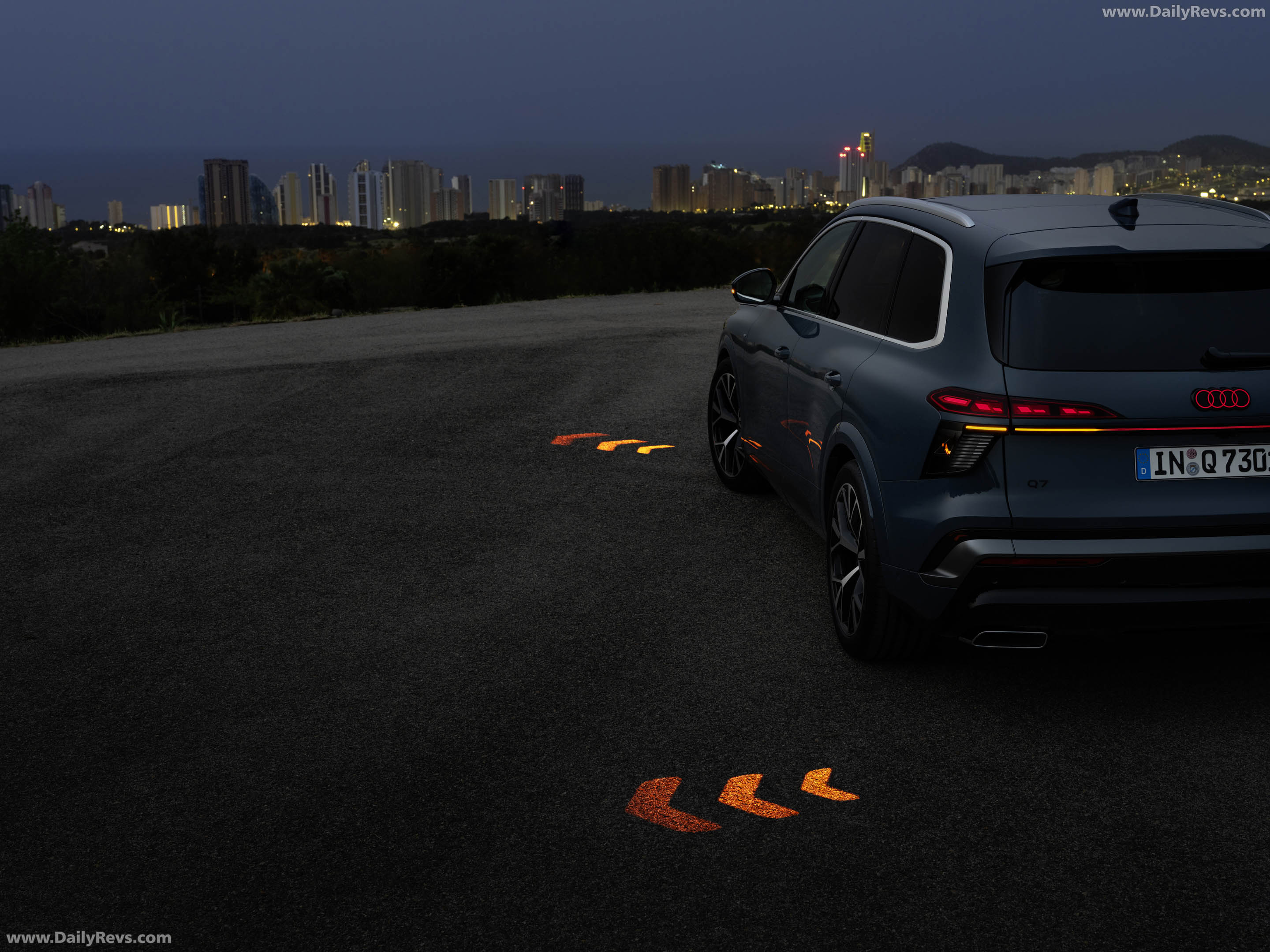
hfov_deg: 42.9
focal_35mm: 44
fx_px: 1614
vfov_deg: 32.9
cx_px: 635
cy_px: 476
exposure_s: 1/80
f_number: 7.1
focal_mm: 55.2
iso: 100
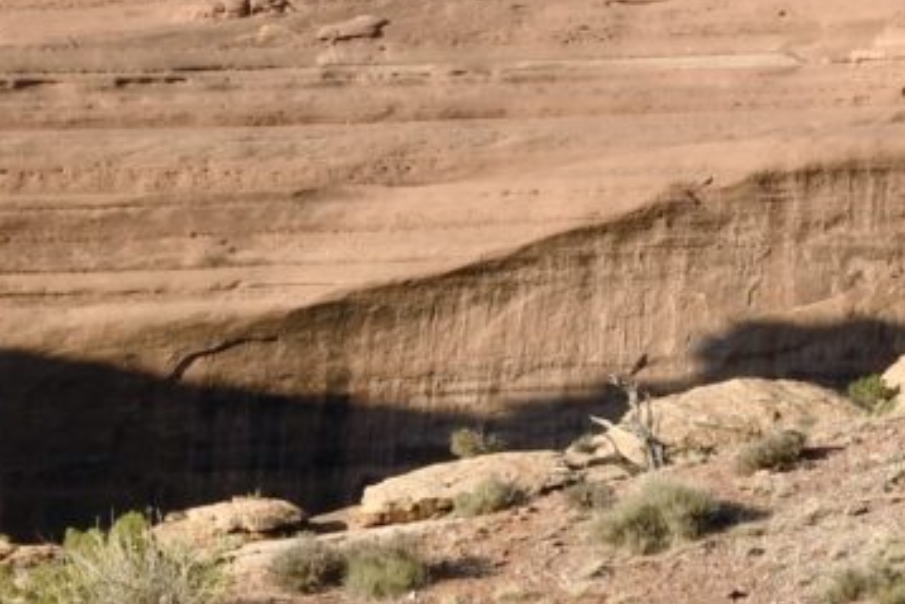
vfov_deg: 11.4
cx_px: 124
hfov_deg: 16.9
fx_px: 3018
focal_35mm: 120
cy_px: 345
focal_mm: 28
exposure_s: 1/200
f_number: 11
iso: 125
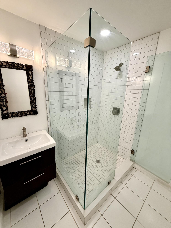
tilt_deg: -14.3
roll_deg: -1.9
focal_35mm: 14
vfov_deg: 102.1
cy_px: 114
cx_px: 86
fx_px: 92
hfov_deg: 85.7
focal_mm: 2.22
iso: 80
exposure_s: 1/120
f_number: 2.2
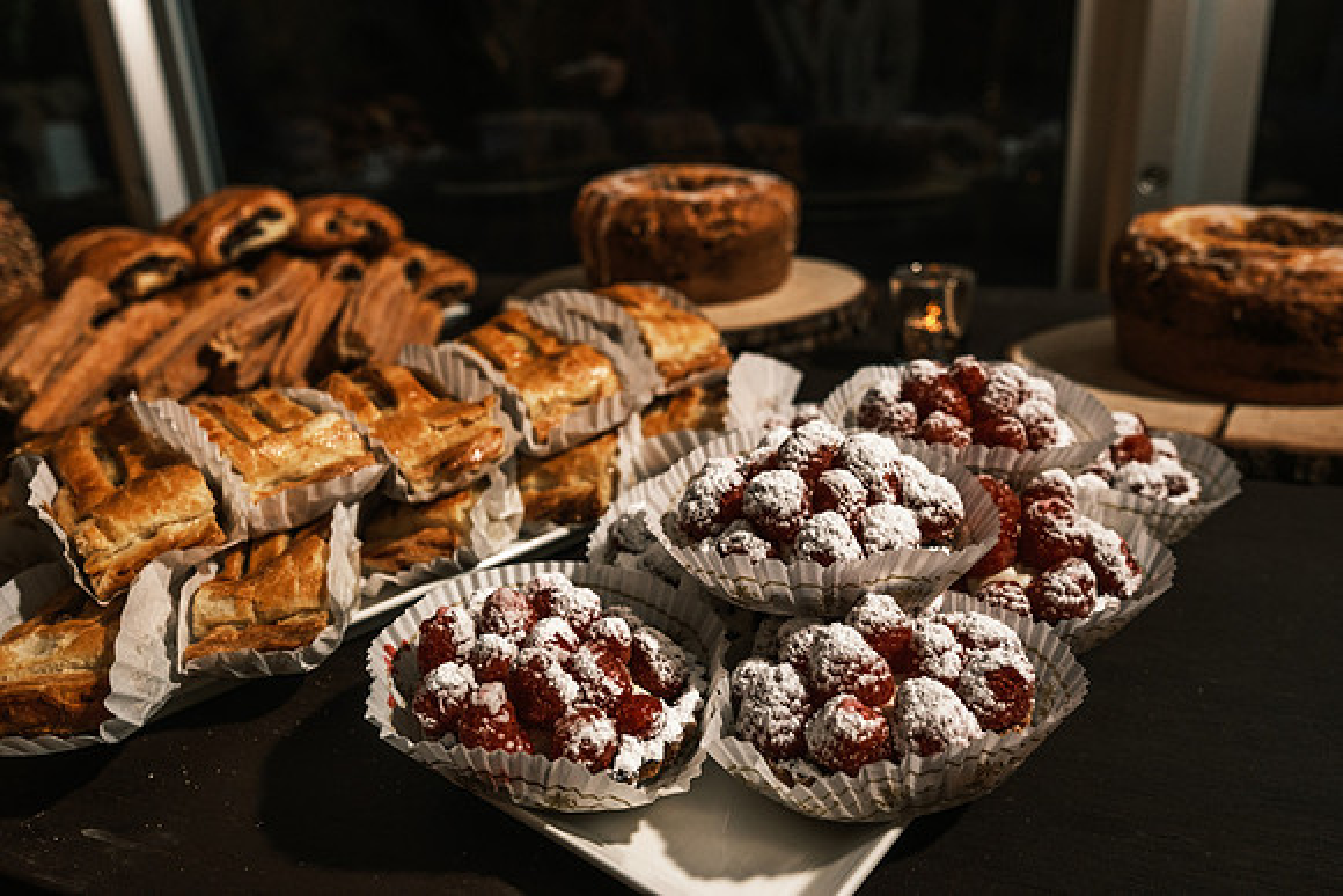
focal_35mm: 27
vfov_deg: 48.0
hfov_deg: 67.4
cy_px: 448
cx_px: 672
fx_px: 1007
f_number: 3.6
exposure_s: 1/60
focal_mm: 18
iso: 1250
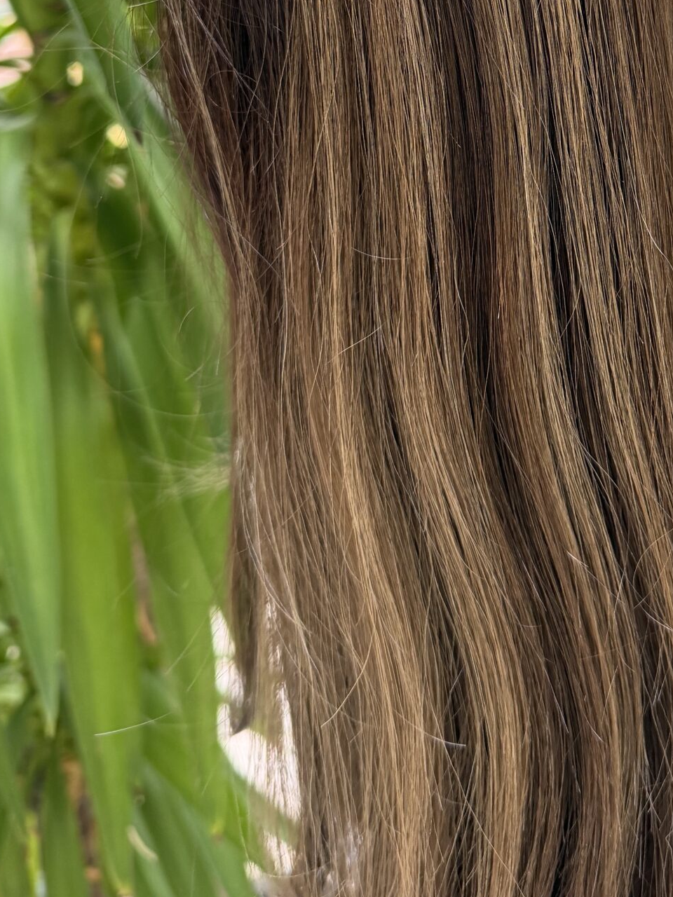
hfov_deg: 29.4
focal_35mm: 48
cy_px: 109
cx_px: 564
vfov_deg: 37.4
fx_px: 1244
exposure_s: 1/87
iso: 200
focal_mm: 6.76
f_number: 1.78
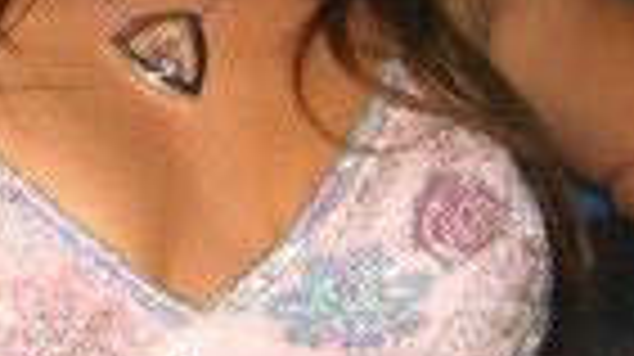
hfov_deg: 12.2
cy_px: -9
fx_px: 2956
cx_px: 256
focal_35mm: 176
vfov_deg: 6.8
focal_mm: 7.9
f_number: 2.8
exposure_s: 1/60
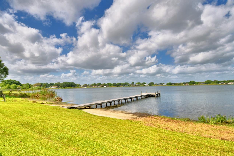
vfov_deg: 64.6
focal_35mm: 19
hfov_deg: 86.8
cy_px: 78
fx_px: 123
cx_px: 112
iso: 100
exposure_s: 1/2000
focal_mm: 10
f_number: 4.5
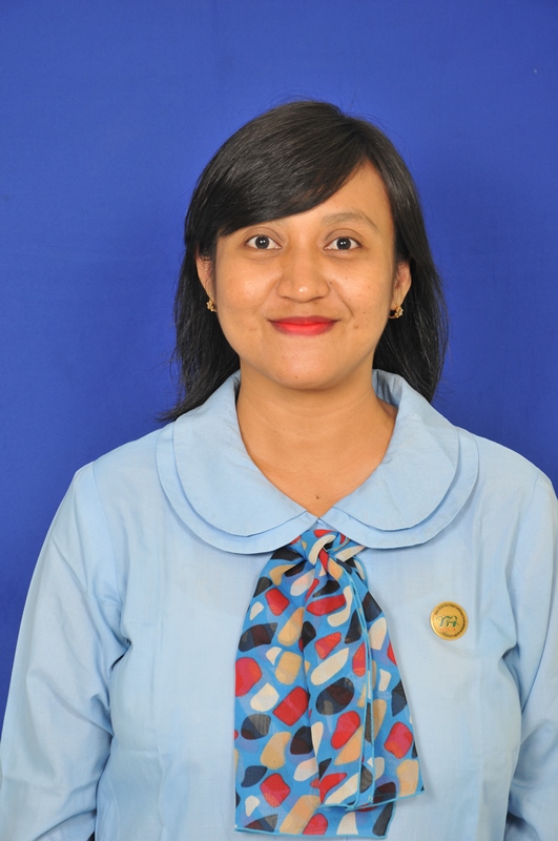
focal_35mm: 120
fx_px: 2798
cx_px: 279
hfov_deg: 11.4
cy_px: 420
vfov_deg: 17.1
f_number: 9
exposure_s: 1/100
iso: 200
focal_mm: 80
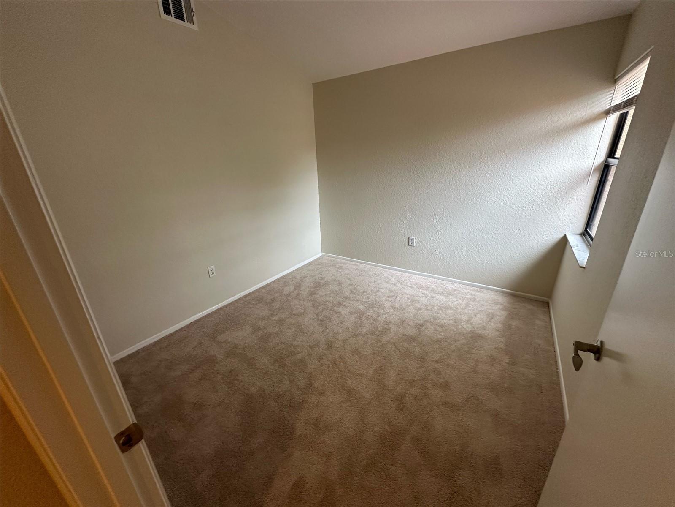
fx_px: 273
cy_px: 254
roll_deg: +1.2
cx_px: 338
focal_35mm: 14
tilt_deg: -20.2
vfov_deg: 85.7
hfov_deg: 102.1
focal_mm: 2.22
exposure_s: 1/60
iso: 200
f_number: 2.2
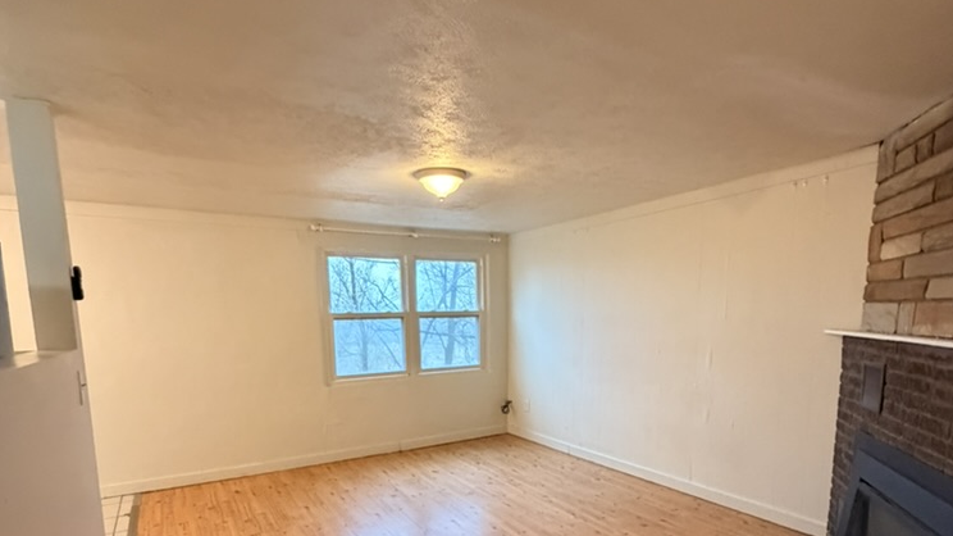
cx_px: 491
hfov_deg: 83.8
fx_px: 531
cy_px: 394
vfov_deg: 51.6
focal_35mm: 21
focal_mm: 2.22
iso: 800
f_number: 2.2
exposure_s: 1/60
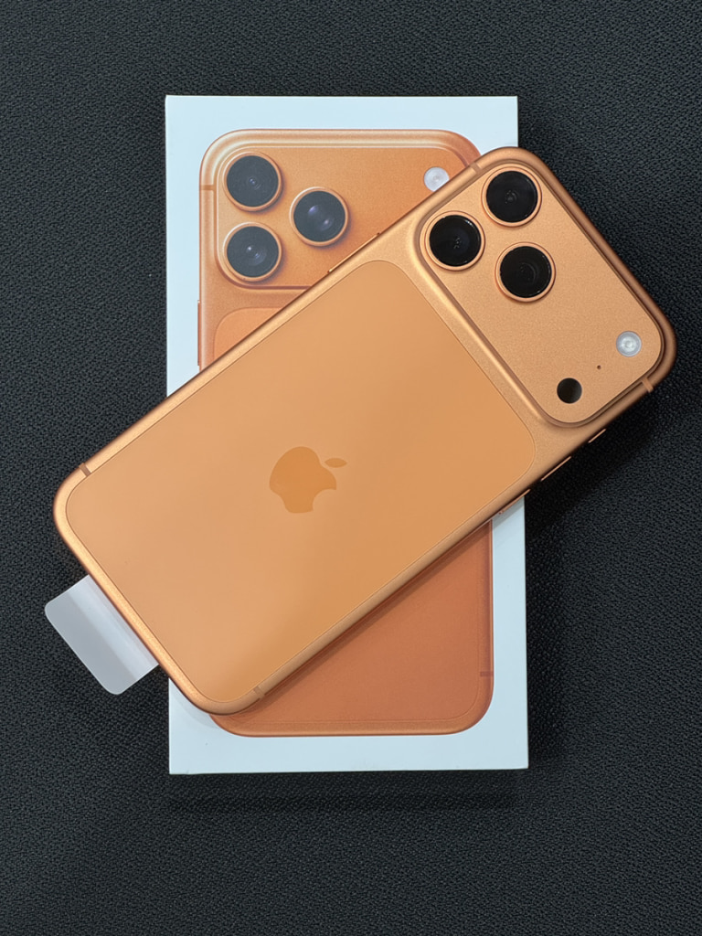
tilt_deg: -85.5
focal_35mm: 77
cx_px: 351
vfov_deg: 25.3
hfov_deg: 19.1
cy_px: 468
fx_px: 2082
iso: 250
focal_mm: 9
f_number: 2.8
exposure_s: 1/60
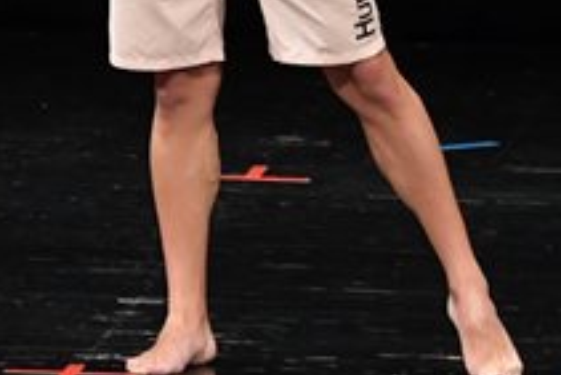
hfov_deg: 2.2
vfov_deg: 1.5
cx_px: 102
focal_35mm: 935
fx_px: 14580
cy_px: -154
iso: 3200
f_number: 5.6
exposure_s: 1/400
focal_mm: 170
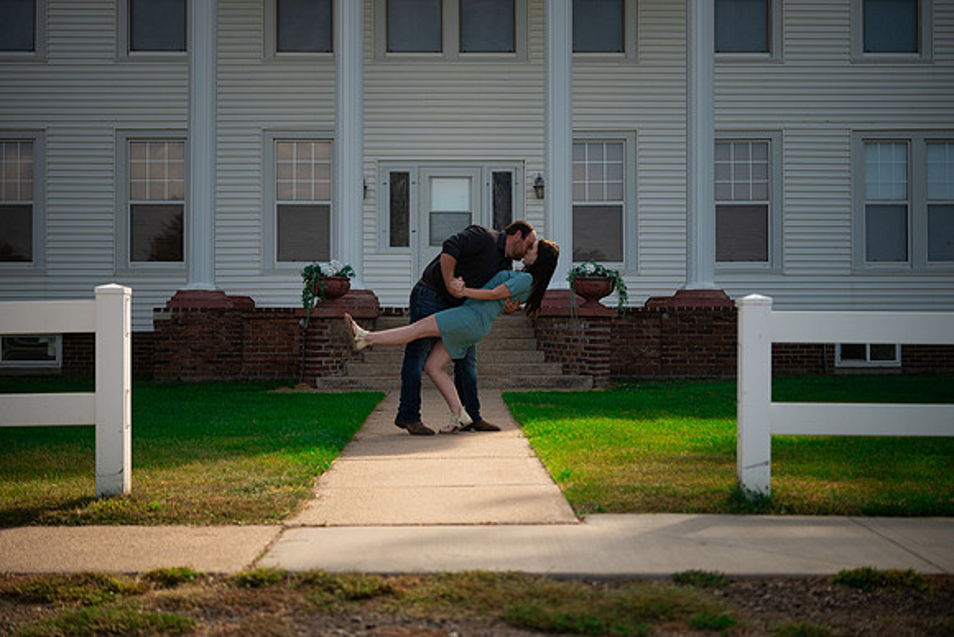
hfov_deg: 33.4
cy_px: 318
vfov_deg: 22.6
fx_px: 1590
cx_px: 477
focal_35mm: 60
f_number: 2.8
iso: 100
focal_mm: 60
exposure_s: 1/800
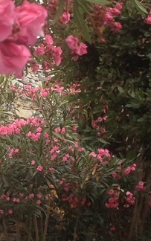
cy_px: 198
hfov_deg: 7.1
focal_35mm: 183
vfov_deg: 11.4
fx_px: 1203
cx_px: -10
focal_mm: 4.28
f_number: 2.4
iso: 50
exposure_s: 1/351
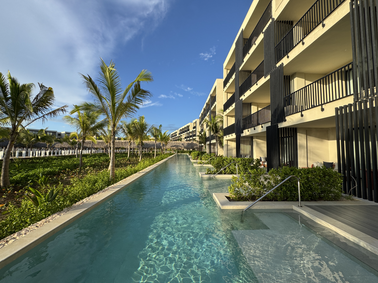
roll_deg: -0.9
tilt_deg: +3.0
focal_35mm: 14
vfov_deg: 85.7
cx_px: 189
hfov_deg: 102.1
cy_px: 142
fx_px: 153
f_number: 2.2
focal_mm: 2.22
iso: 50
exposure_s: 1/868
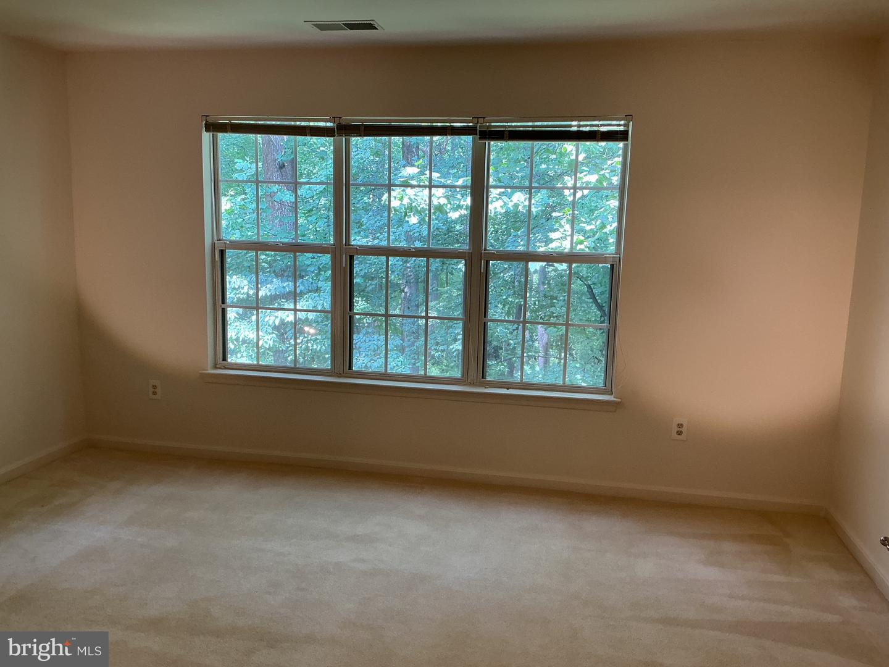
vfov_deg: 48.2
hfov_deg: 61.7
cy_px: 334
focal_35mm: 29
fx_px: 745
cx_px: 444
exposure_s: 1/60
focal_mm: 3
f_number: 1.8
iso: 80
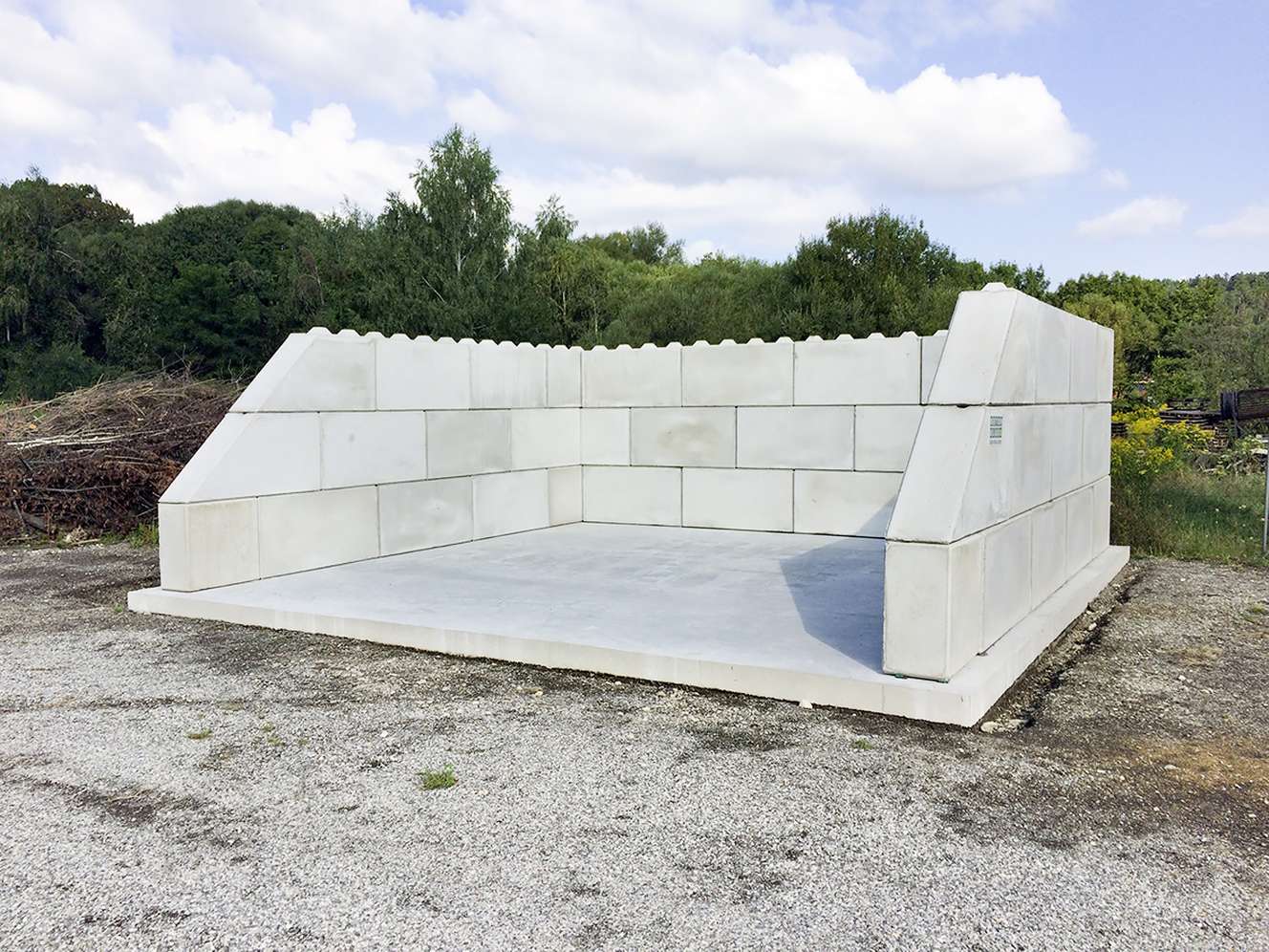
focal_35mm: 29
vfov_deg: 48.2
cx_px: 634
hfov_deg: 61.7
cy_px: 476
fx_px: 1063
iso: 32
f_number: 2.2
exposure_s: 1/2415
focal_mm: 4.15
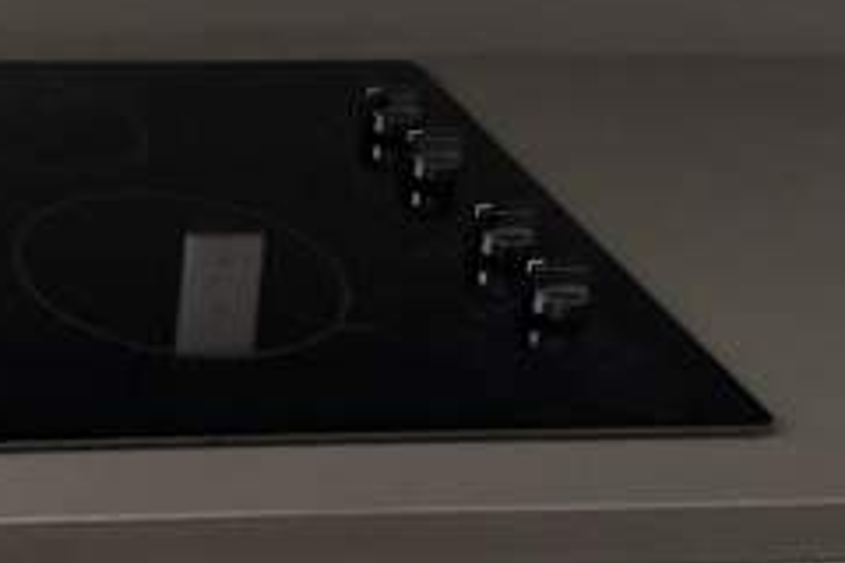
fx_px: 2112
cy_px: -348
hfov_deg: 20.7
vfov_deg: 14.0
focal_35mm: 90
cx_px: -246
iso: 640
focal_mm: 5.96
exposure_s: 1/38
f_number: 1.6
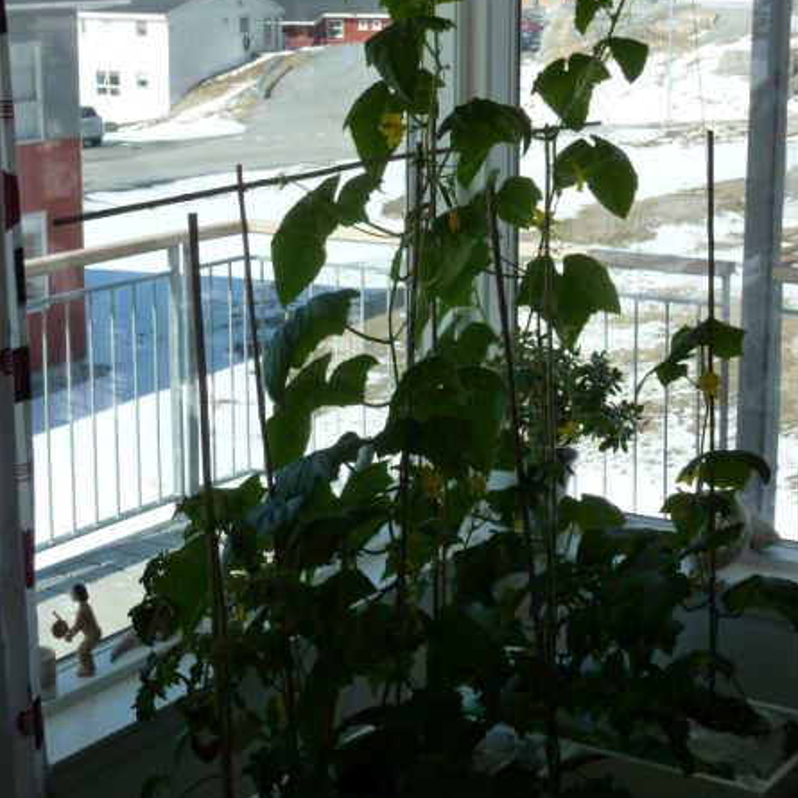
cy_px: 298
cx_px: 402
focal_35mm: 75
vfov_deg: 23.0
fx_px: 1956
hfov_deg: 23.1
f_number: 4.5
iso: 125
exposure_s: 1/500
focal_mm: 10.3
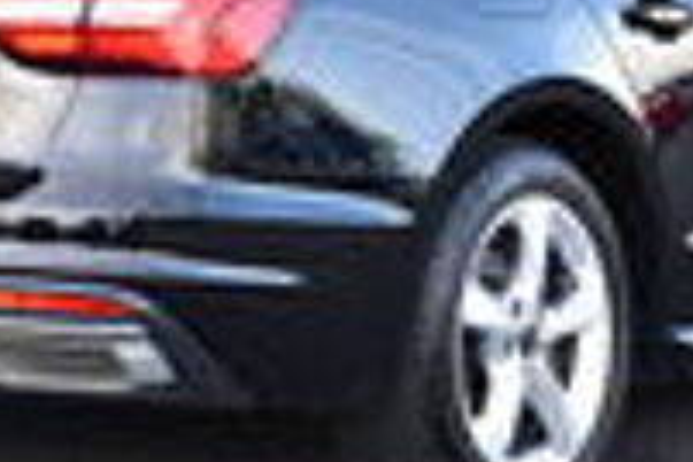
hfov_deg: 11.4
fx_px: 3445
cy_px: 81
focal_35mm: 179
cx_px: -17
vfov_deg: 7.7
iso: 450
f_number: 8
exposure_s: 1/60
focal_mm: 50
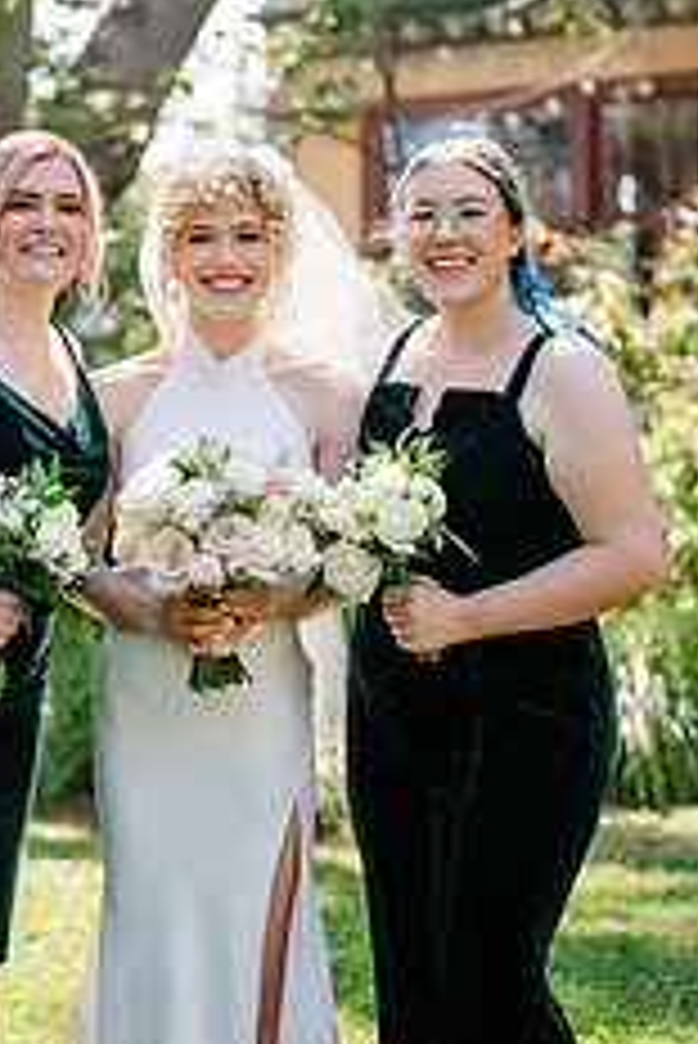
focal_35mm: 97
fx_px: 2817
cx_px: 221
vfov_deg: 21.0
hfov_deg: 14.1
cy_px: 504
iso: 64
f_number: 1.8
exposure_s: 1/1000
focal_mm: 50
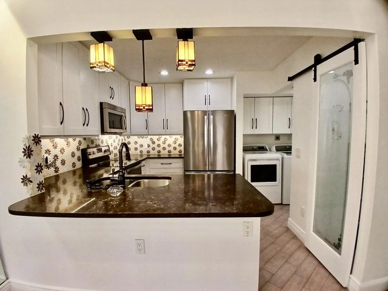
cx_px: 194
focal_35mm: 17
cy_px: 146
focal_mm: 1.4
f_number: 2.2
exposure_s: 1/60
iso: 50
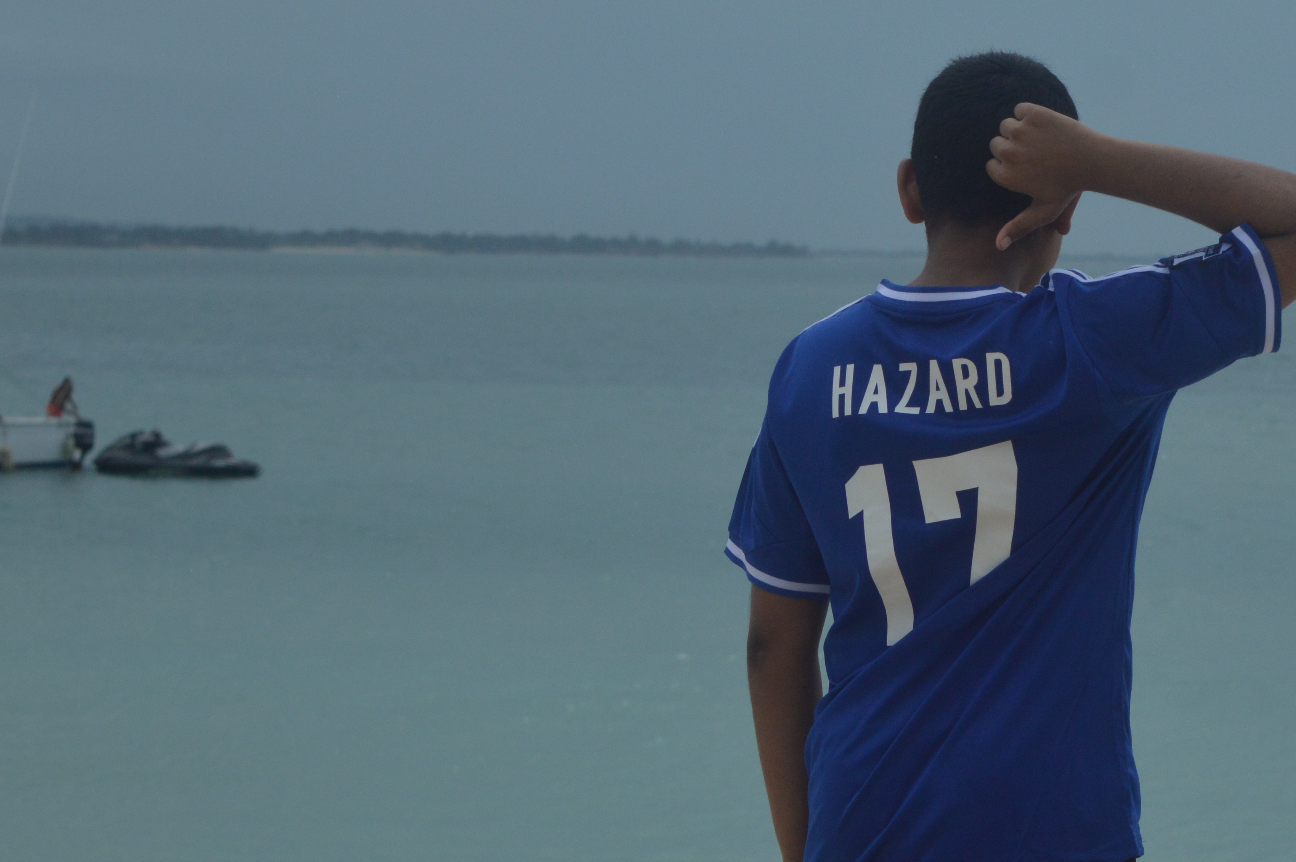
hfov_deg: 14.8
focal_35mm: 138
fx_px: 4964
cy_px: 584
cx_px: 1038
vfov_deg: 9.9
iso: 400
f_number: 5.6
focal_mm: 52
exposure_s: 1/4000
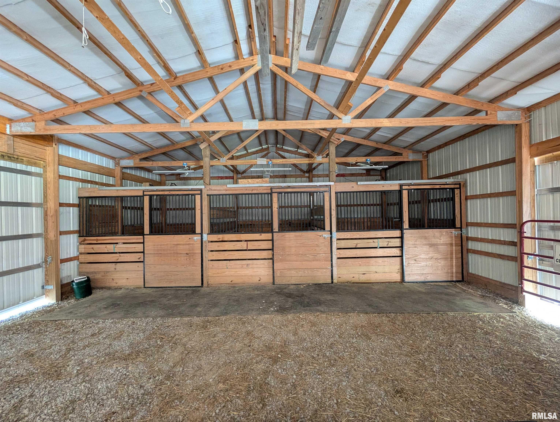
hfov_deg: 110.5
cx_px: 280
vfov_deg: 94.6
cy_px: 211
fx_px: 194
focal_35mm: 12
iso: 936
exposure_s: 1/39.8
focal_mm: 2.02
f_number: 1.7
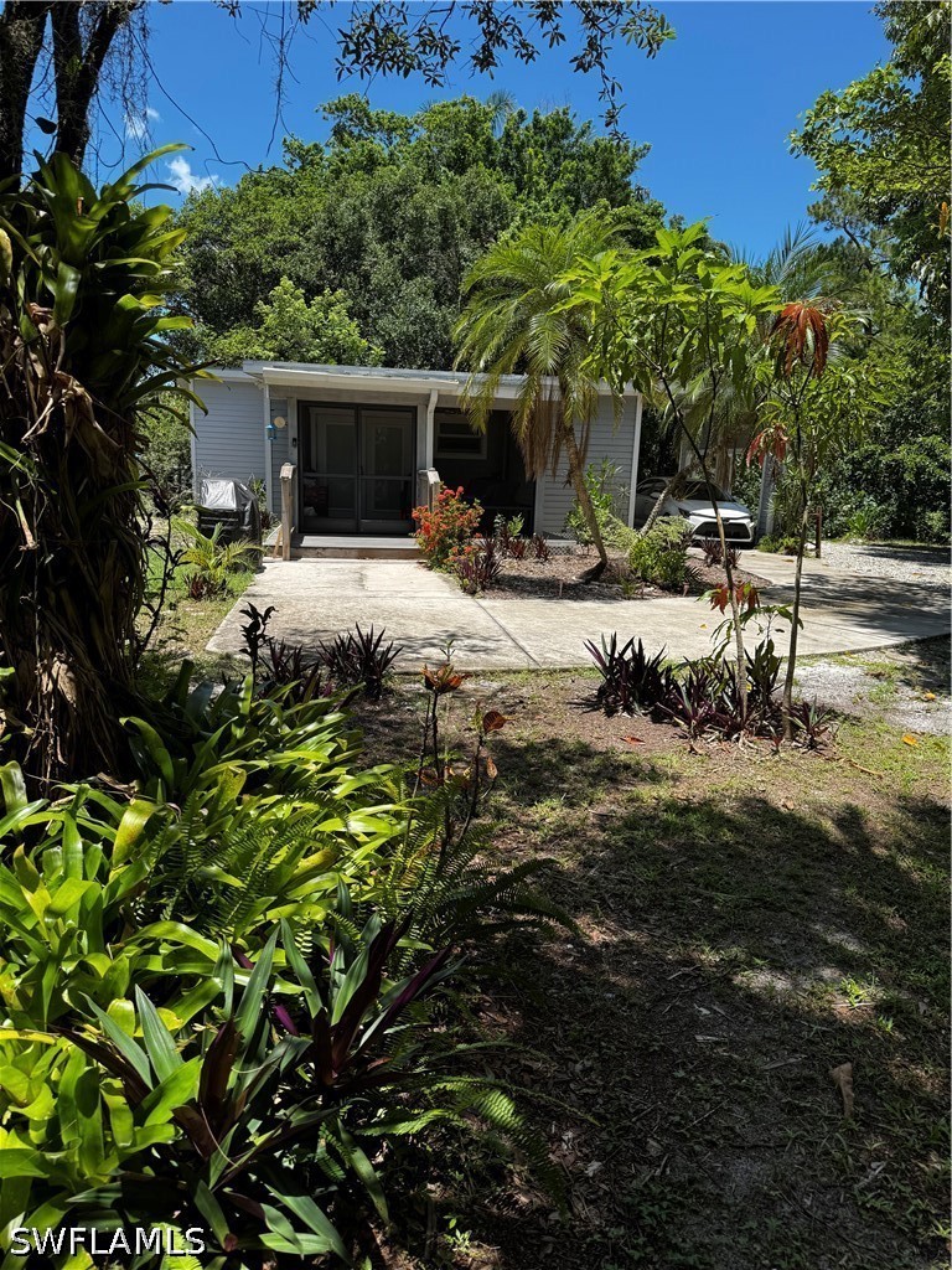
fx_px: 880
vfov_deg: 71.6
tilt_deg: -10.2
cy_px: 635
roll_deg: -2.3
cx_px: 476
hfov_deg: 56.8
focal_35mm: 24
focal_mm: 6.76
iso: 80
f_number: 1.78
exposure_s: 1/1923
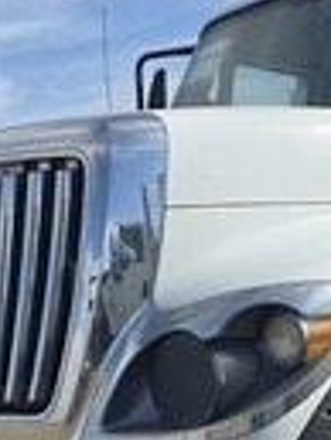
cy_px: 460
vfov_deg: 19.7
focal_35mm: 96
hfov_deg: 14.9
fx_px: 1222
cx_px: 398
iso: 12
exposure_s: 1/756
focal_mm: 6.3
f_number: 1.7
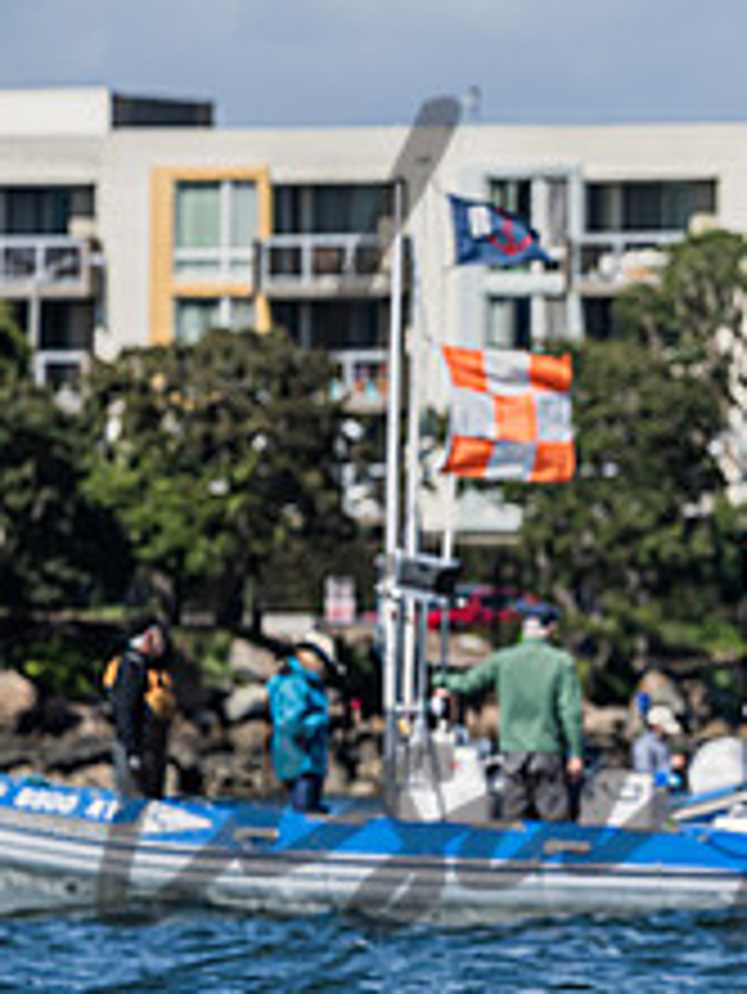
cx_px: 1120
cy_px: 763
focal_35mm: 606
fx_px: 17420
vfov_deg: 3.3
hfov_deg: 2.5
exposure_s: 1/1000
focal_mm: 230
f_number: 8
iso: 320
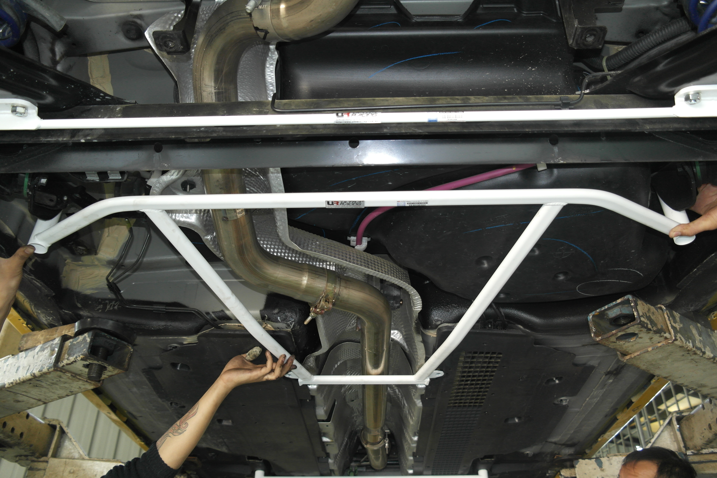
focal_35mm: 30
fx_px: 597
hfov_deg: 61.9
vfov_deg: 43.6
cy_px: 239
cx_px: 358
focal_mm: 20
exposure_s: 1/40
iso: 400
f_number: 3.5
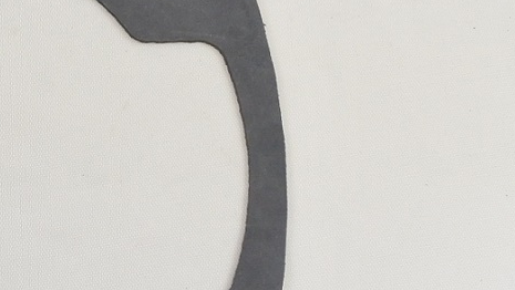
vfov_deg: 9.2
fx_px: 1776
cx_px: -64
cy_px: -74
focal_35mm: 130
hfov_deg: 16.0
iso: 400
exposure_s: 1/200
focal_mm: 13.1
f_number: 4
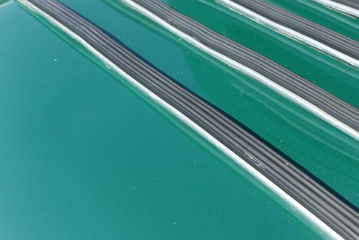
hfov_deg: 33.0
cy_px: 82
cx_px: 246
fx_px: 598
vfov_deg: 22.5
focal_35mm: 60
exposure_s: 1/640
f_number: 4
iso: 125
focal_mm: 12.81
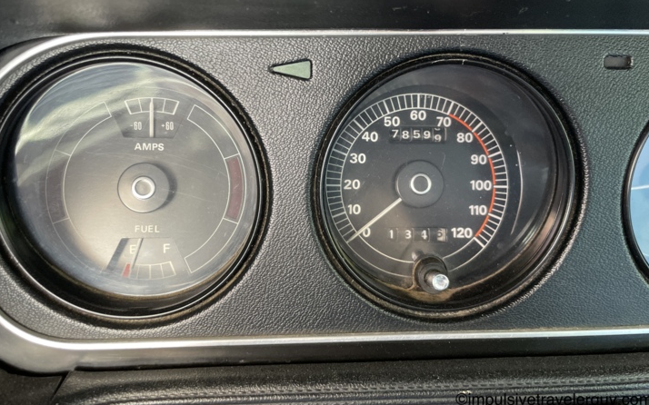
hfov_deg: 66.5
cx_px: 323
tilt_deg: -23.2
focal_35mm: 28
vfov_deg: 44.4
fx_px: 495
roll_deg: +0.3
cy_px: 178
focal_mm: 4.2
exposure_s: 1/60
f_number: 1.6
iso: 250
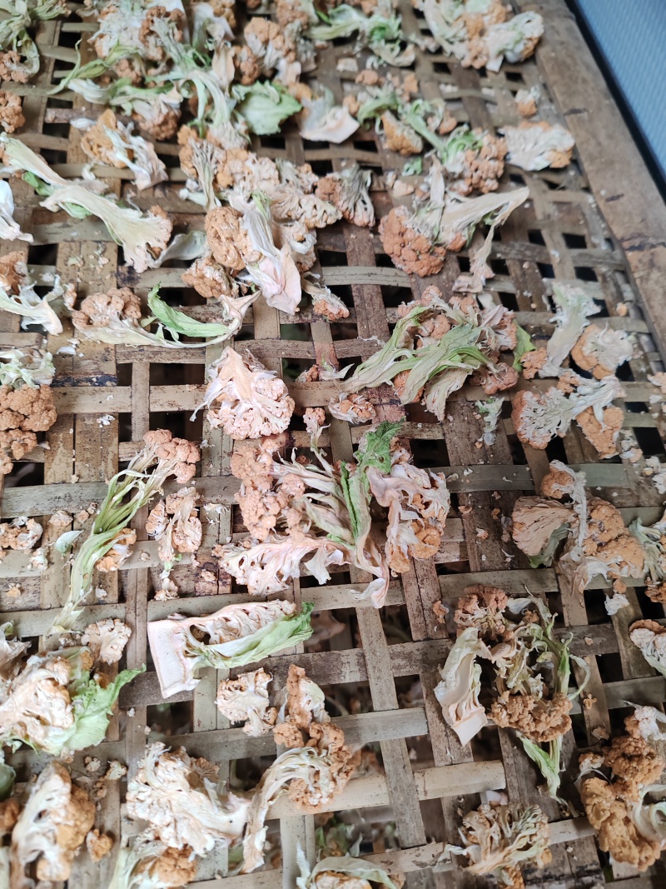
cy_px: 444
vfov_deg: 65.3
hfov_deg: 51.3
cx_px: 333
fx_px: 693
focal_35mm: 27
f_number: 1.8
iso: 2000
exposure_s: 1/100
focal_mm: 6.14
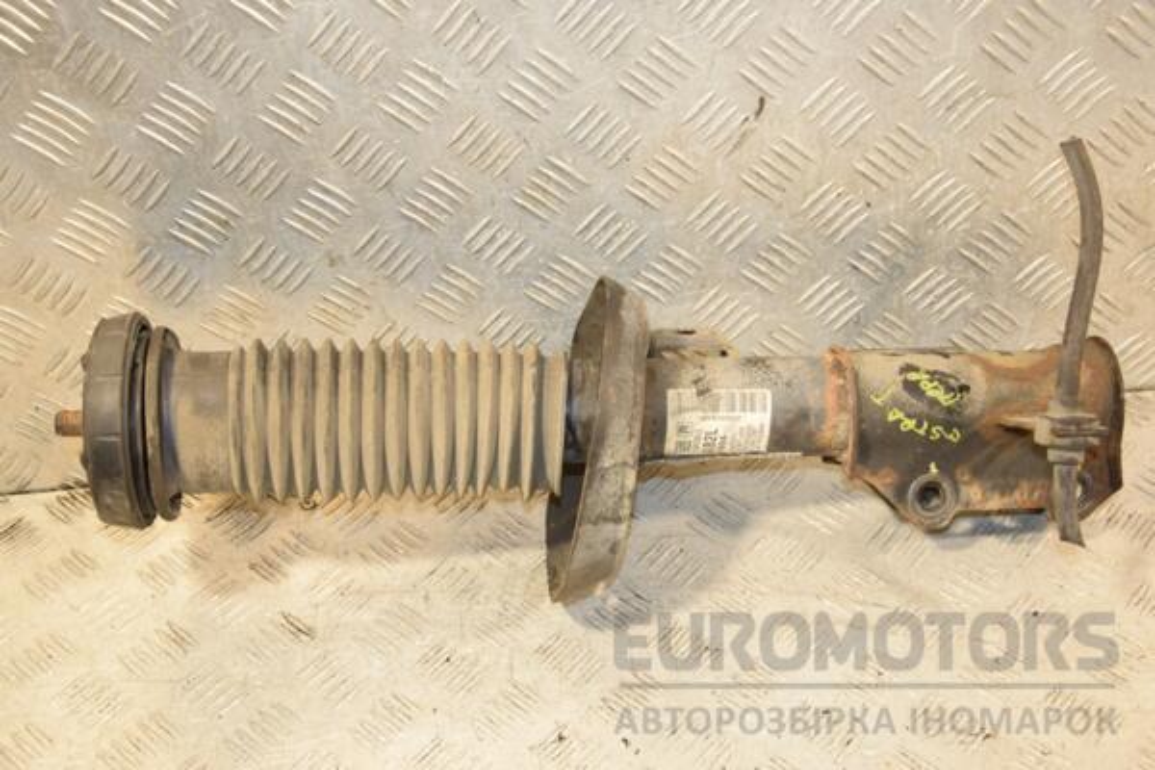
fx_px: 1636
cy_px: 385
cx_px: 578
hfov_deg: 38.9
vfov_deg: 26.5
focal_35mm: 51
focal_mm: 34
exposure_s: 1/200
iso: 800
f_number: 5
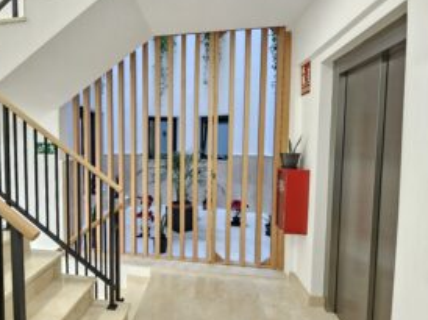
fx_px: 235
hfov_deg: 83.3
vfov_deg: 68.6
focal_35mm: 19
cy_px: 162
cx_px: 164
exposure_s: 1/25
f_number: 2.2
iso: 800
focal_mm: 2.2
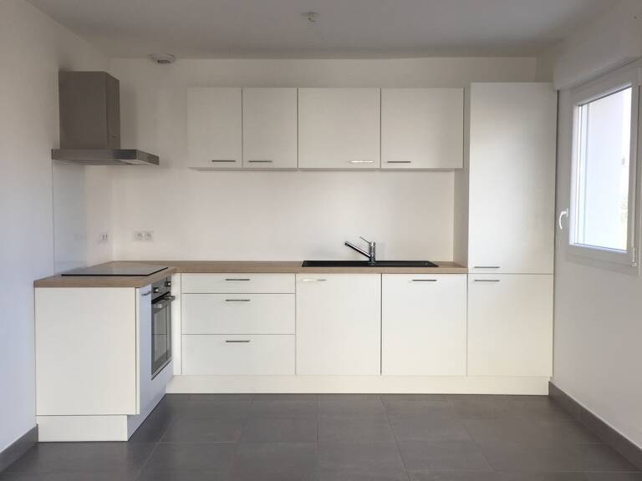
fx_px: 538
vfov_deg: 48.2
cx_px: 321
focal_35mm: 29
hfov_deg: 61.7
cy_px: 240
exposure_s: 1/106
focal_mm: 4.15
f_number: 2.2
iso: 32
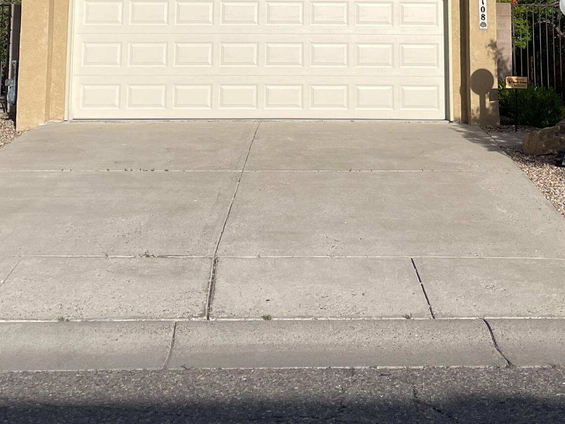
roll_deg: -0.3
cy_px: -109
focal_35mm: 66
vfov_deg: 20.5
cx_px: 316
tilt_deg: +8.0
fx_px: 1077
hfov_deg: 29.4
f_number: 1.6
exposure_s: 1/4902
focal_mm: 5.1
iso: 32
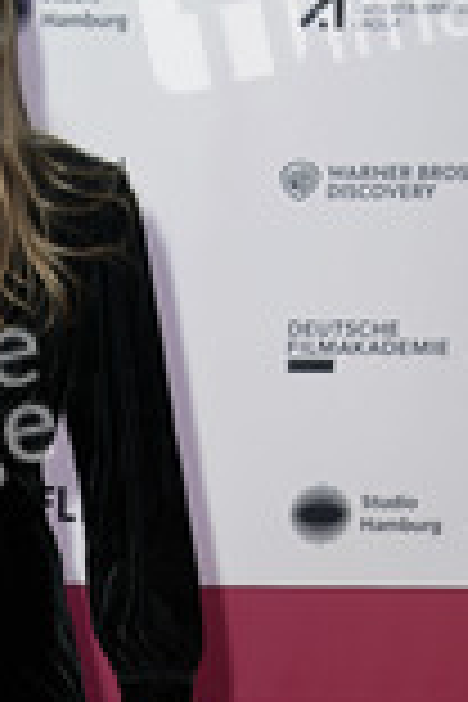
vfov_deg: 17.8
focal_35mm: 113
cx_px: -45
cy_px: 662
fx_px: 2203
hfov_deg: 11.9
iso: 250
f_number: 5.6
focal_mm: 44
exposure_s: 1/200
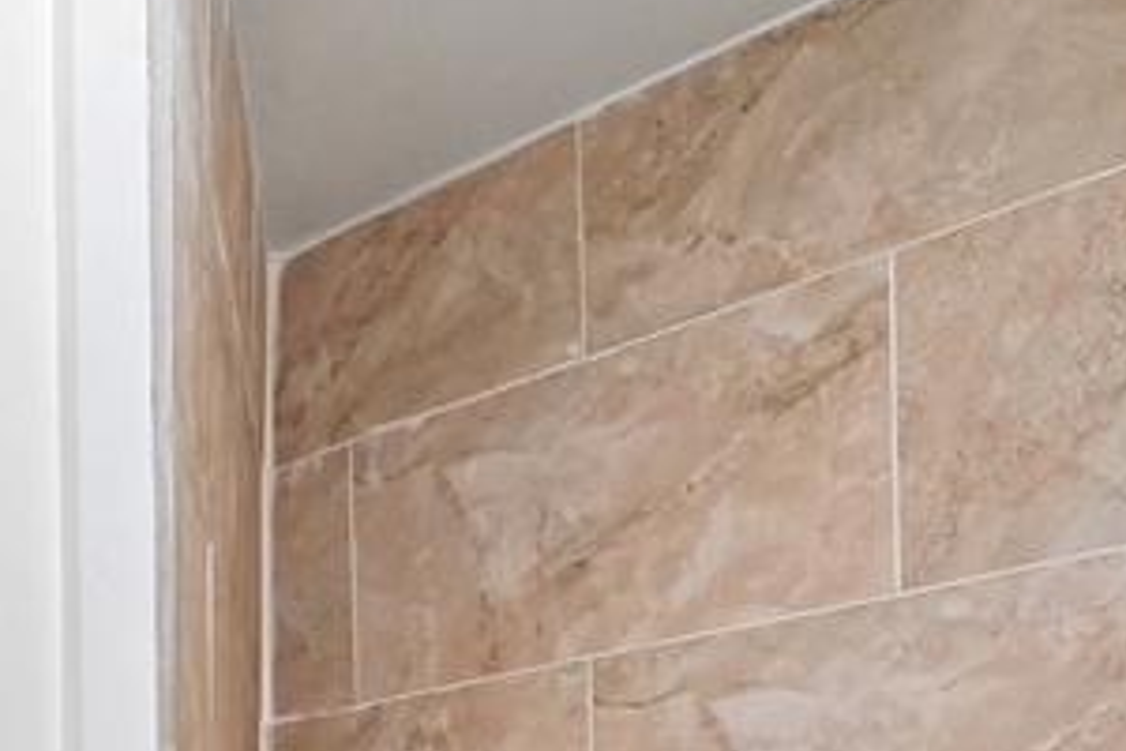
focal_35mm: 58
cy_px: 1102
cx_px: -394
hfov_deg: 27.7
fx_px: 1814
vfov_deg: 20.3
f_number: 8
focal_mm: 17
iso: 1600
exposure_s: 1/30
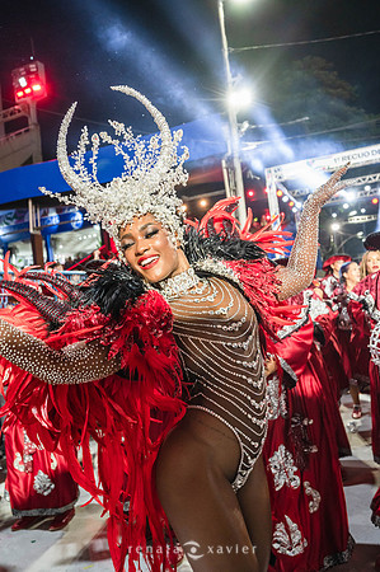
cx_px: 190
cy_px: 286
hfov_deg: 43.5
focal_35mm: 30
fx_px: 476
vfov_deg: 62.0
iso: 4000
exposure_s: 1/250
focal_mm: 30
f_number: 4
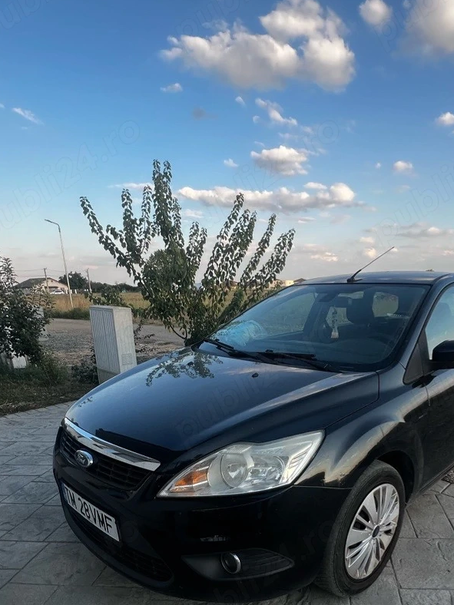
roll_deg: +0.3
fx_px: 385
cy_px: 412
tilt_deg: -17.2
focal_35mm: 22
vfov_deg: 73.7
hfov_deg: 59.5
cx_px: 307
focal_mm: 1.57
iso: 32
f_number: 1.8
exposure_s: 1/291
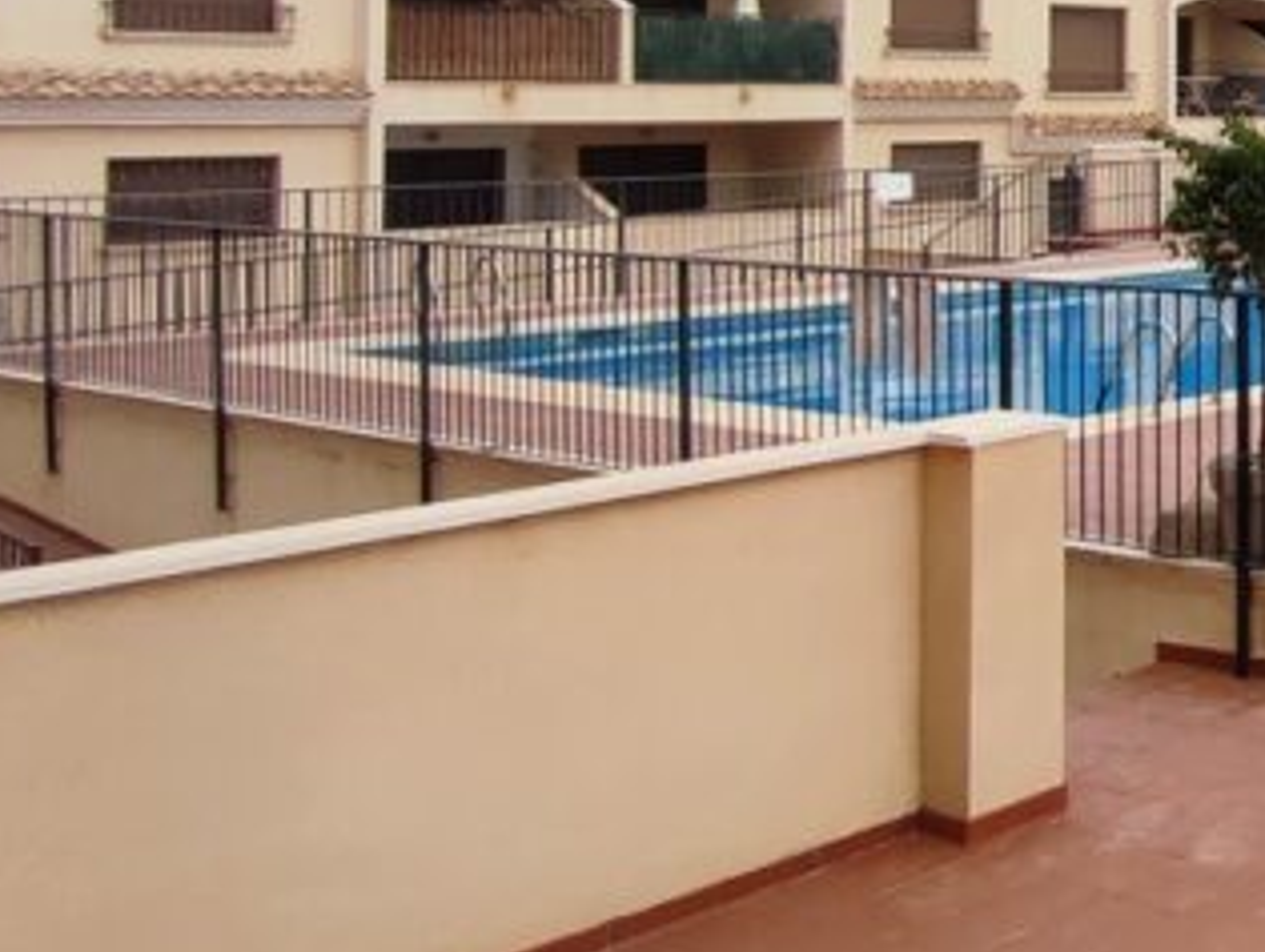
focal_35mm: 52
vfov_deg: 27.1
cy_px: 86
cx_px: 1956
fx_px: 1902
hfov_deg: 25.8
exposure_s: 1/811
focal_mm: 1.65
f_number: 2.2
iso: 50
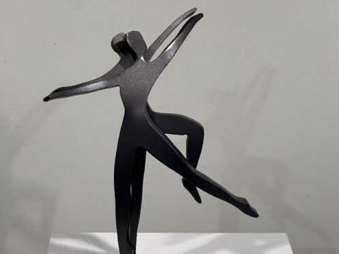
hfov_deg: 18.9
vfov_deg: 14.2
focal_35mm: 104
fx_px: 1018
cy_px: 157
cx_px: 170
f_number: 2.8
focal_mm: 9
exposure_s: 1/120
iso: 125
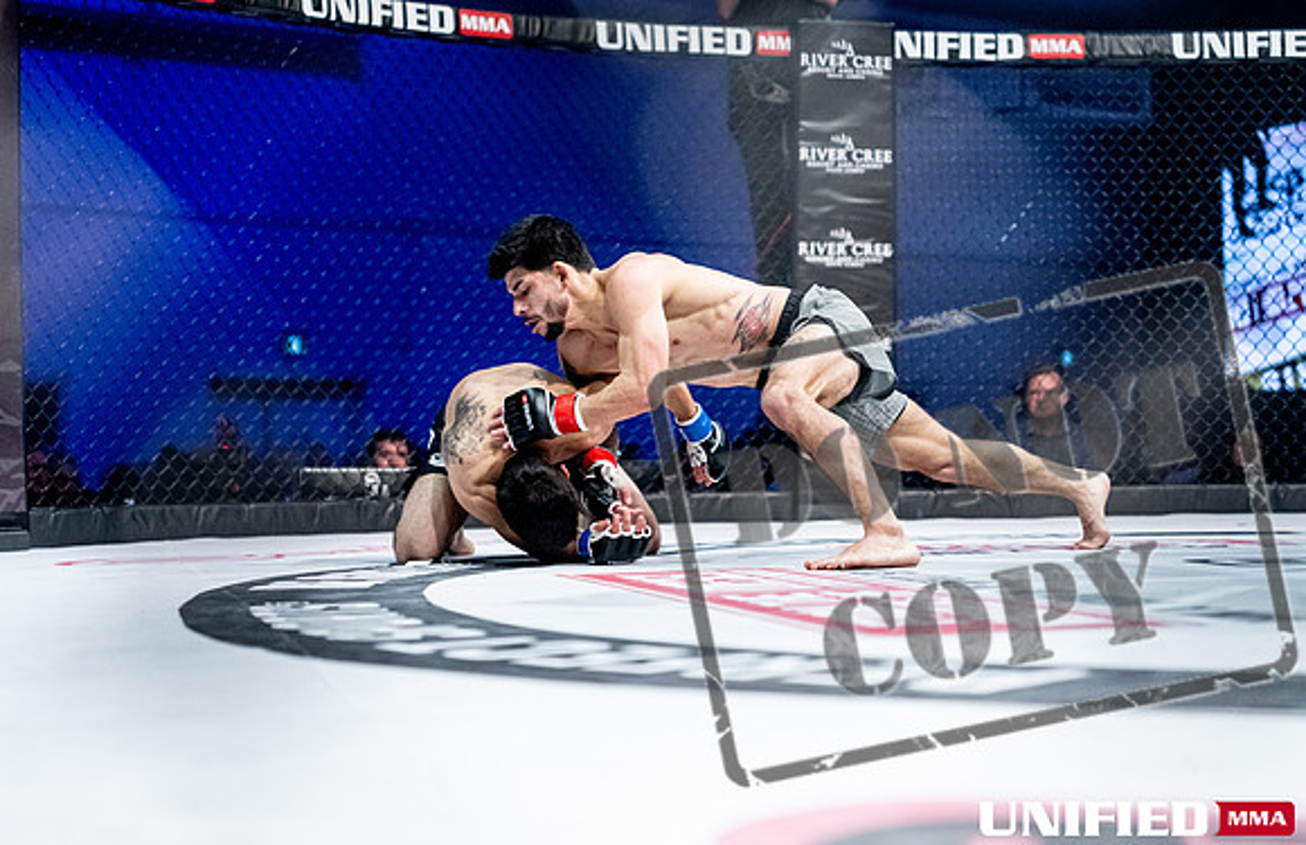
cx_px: 636
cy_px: 429
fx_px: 2206
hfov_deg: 33.0
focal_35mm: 61
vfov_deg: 21.7
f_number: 2
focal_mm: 50
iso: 3200
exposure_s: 1/1250
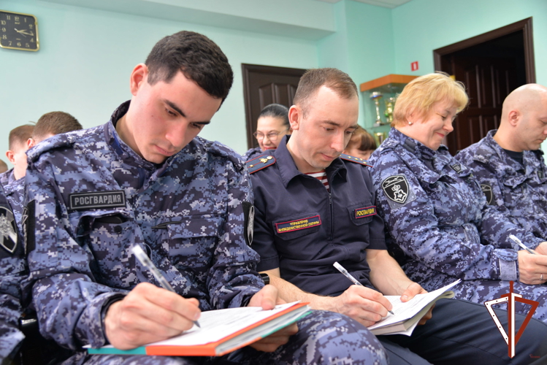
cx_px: 274
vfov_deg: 41.1
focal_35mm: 32
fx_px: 486
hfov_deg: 58.7
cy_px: 182
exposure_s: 1/60
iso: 640
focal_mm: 32
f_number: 4
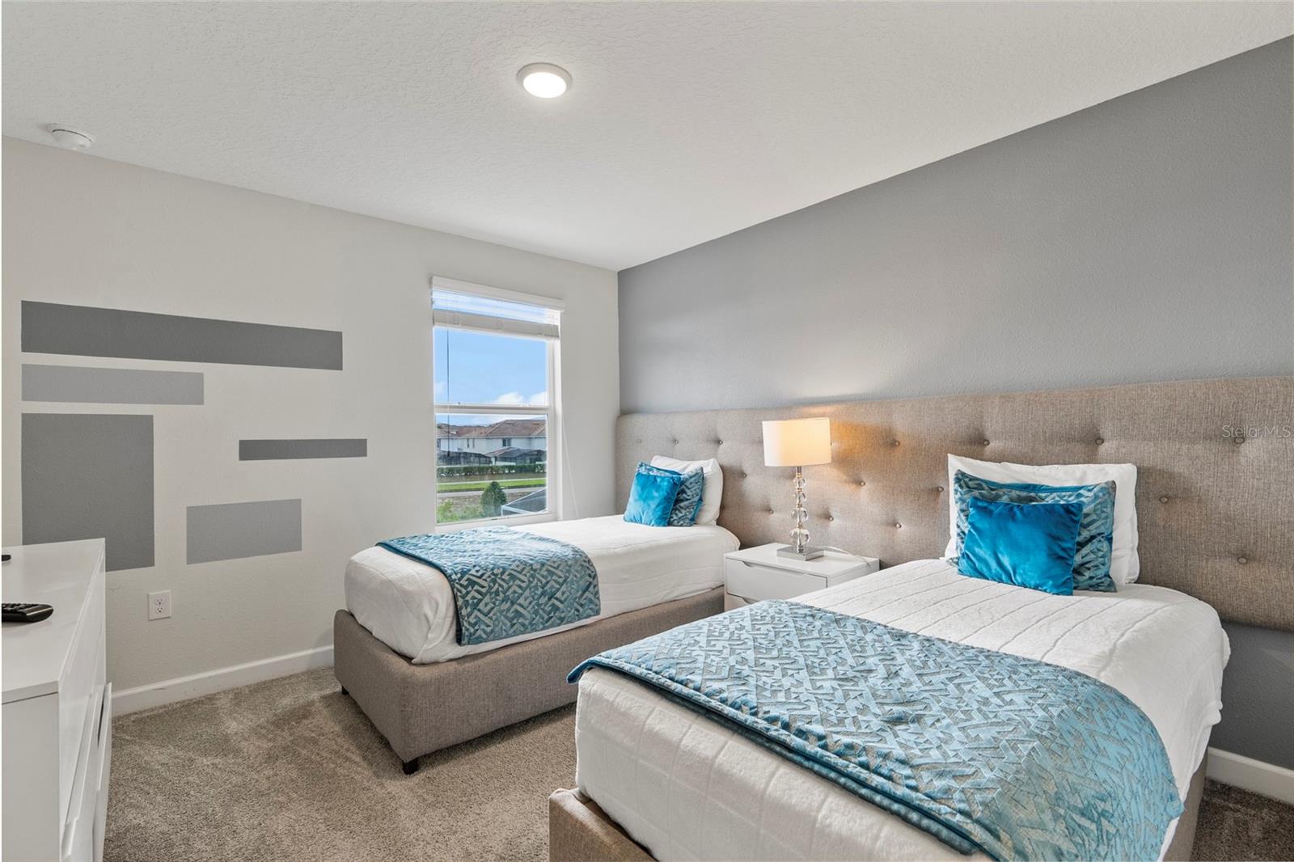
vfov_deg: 73.7
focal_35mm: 16
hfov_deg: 96.7
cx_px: 647
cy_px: 431
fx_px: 575
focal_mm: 16
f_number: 8
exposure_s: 1/8
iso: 400
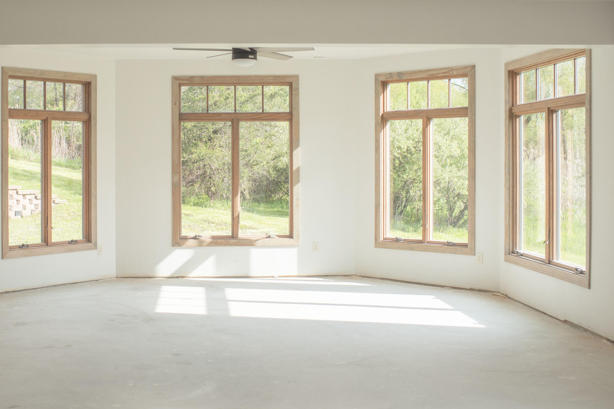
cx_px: 204
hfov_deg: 39.9
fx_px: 836
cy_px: 170
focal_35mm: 49
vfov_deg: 27.5
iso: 160
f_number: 4
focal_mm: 35
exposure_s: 1/1000
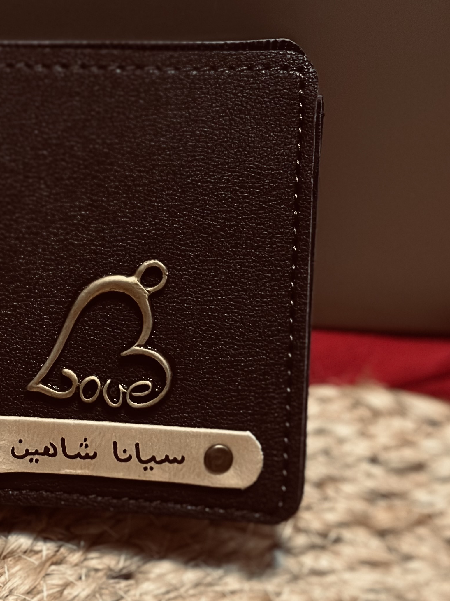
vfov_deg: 20.8
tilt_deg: -39.7
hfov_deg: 15.5
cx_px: 43
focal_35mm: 94
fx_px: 1629
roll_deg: -5.6
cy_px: 201
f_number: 1.78
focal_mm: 6.86
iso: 500
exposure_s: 1/40
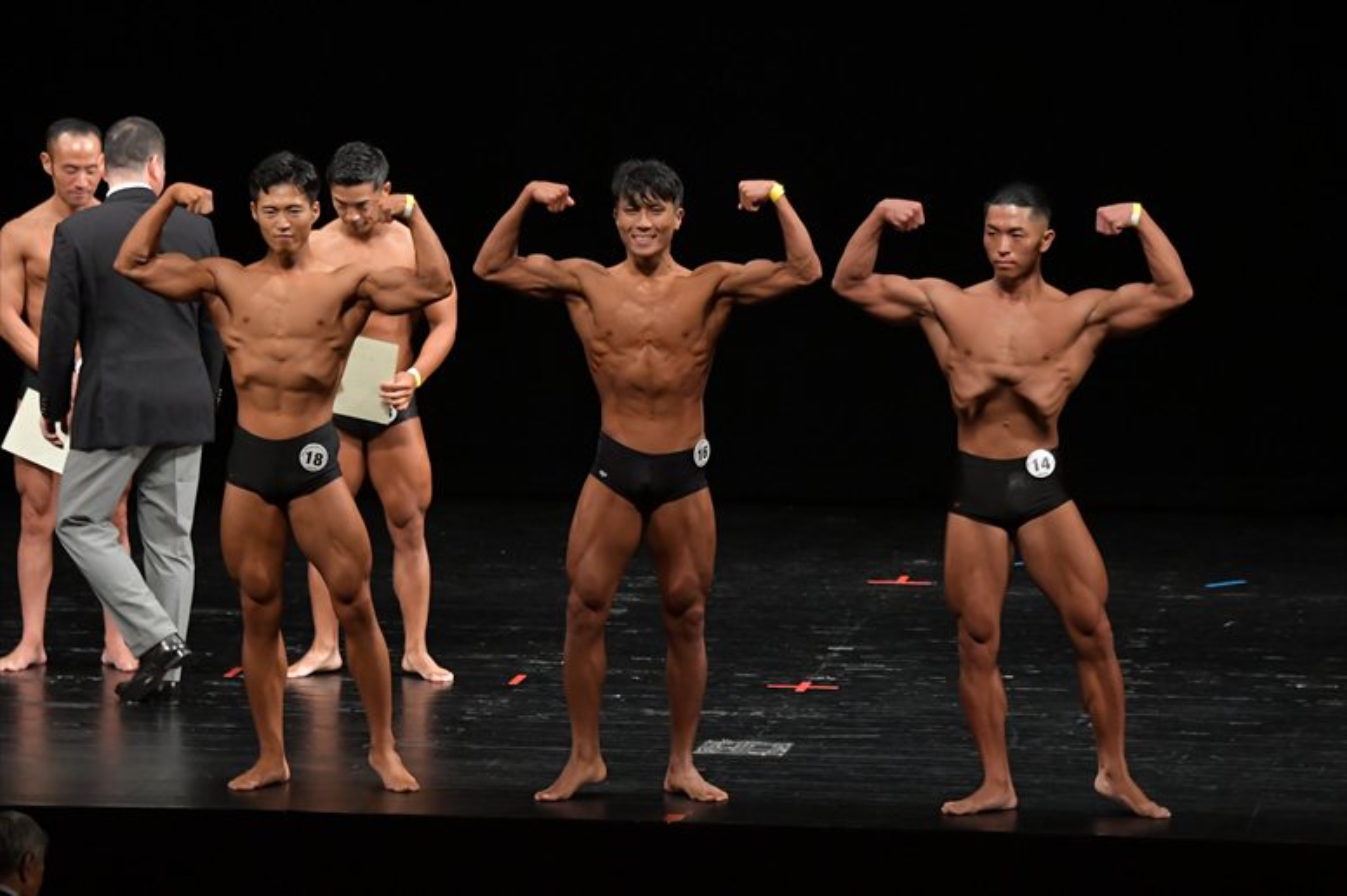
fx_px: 7555
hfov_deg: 10.2
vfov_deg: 6.8
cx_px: 674
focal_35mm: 202
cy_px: 448
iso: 3200
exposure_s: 1/400
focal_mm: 135
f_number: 5.6
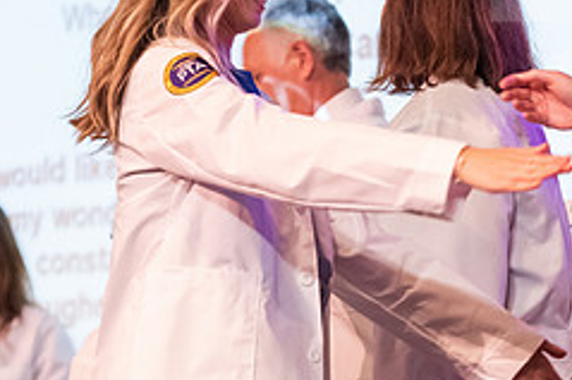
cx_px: 419
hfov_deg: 8.6
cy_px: 111
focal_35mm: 238
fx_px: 3779
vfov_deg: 5.8
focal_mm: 98
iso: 4000
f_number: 3.2
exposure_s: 1/200
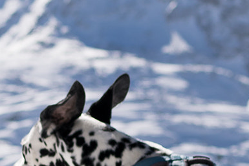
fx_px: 1809
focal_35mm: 261
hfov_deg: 7.9
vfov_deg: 5.3
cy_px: 110
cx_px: 217
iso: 100
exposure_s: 1/3000
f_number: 4
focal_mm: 35
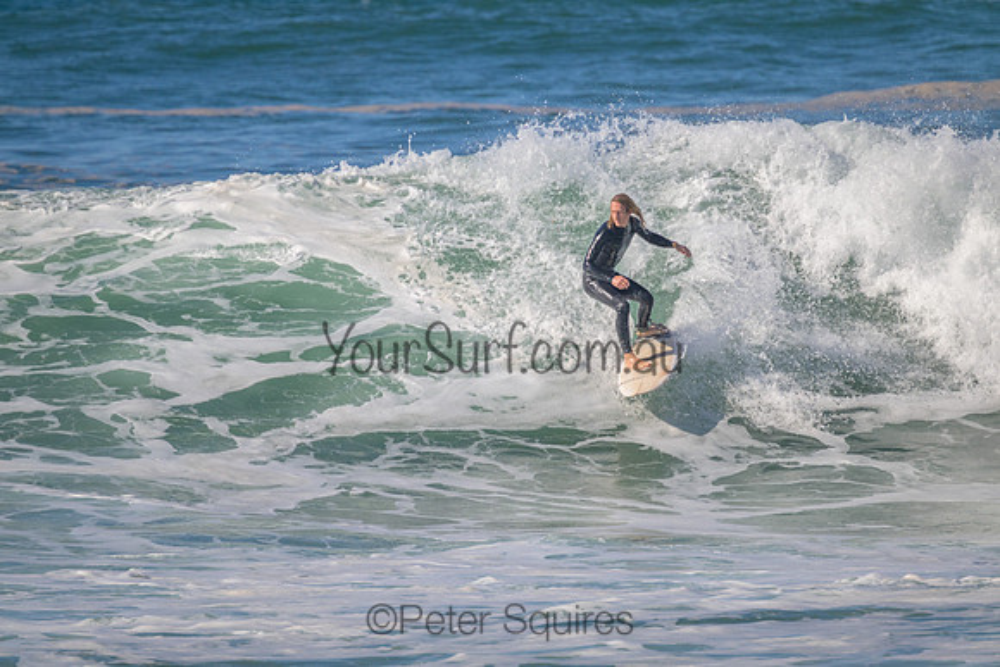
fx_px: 22226
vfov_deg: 1.7
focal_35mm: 800
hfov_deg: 2.6
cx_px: 500
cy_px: 334
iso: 900
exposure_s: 1/2000
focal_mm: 800
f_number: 11
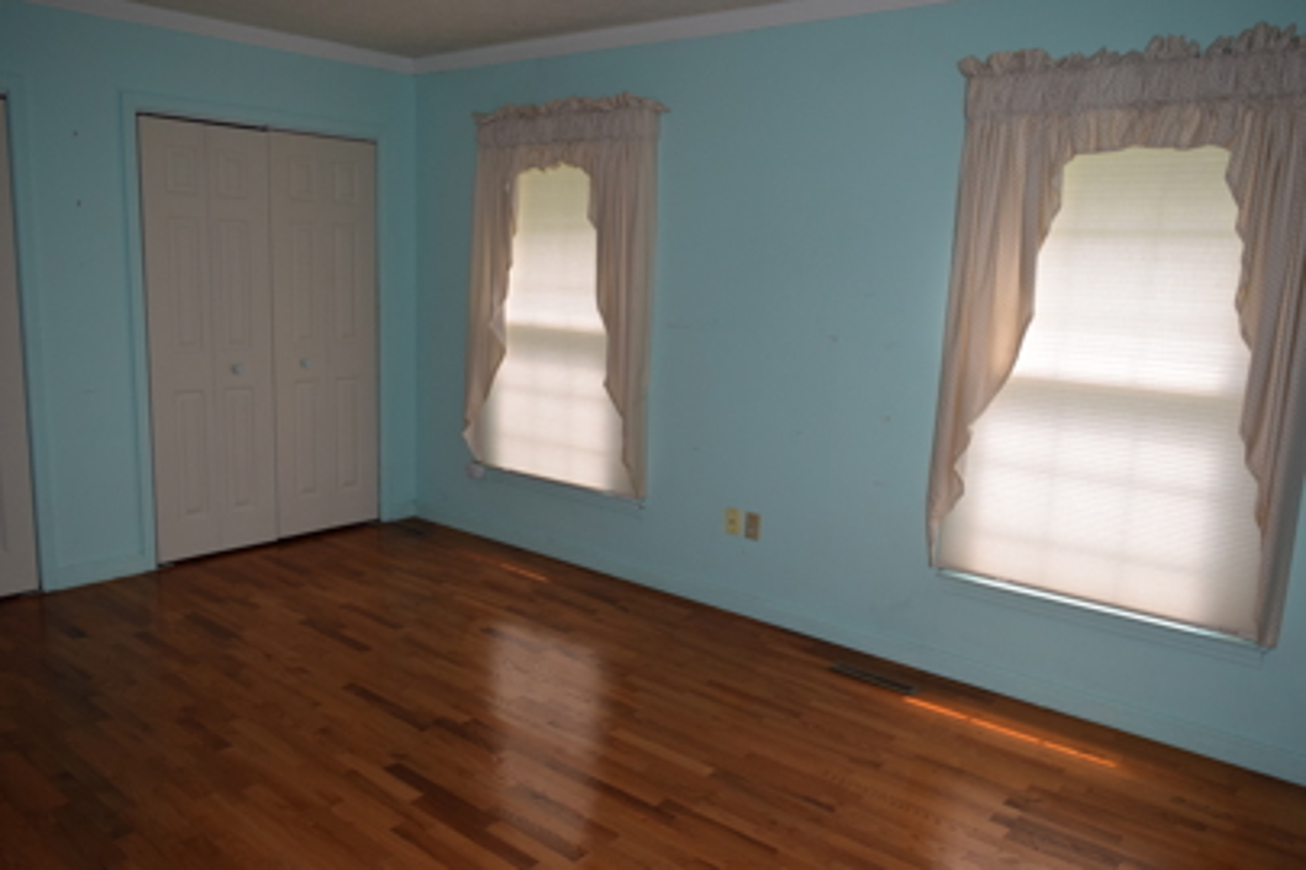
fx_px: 979
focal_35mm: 27
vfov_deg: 47.9
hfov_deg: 67.4
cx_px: 653
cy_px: 435
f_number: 5
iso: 800
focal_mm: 18
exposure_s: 1/100
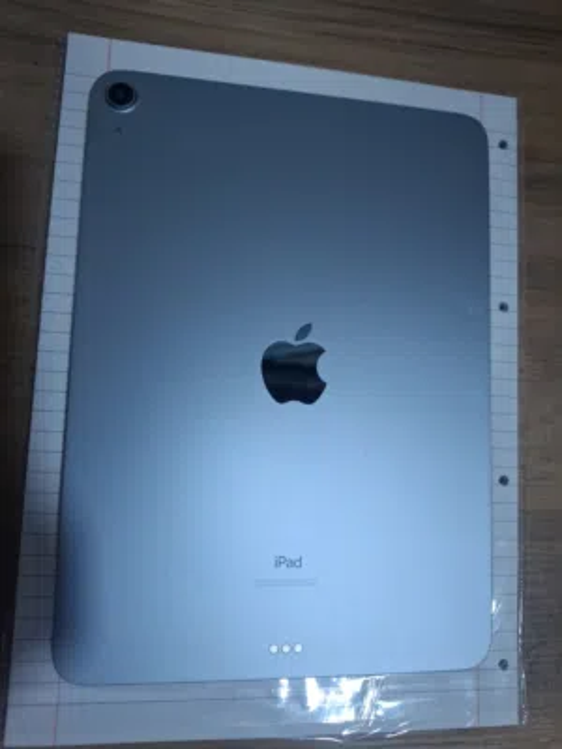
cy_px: 374
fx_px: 498
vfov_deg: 73.9
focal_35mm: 23
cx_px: 281
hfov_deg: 58.9
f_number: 1.8
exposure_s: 1/100
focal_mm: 5.54
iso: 250
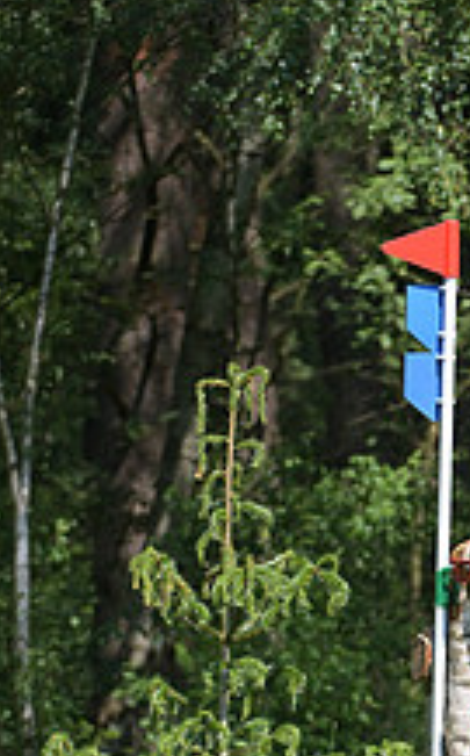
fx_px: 13469
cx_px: 860
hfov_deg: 2.0
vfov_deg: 3.2
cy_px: 510
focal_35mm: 655
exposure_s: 1/1250
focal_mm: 240
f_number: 5
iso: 320
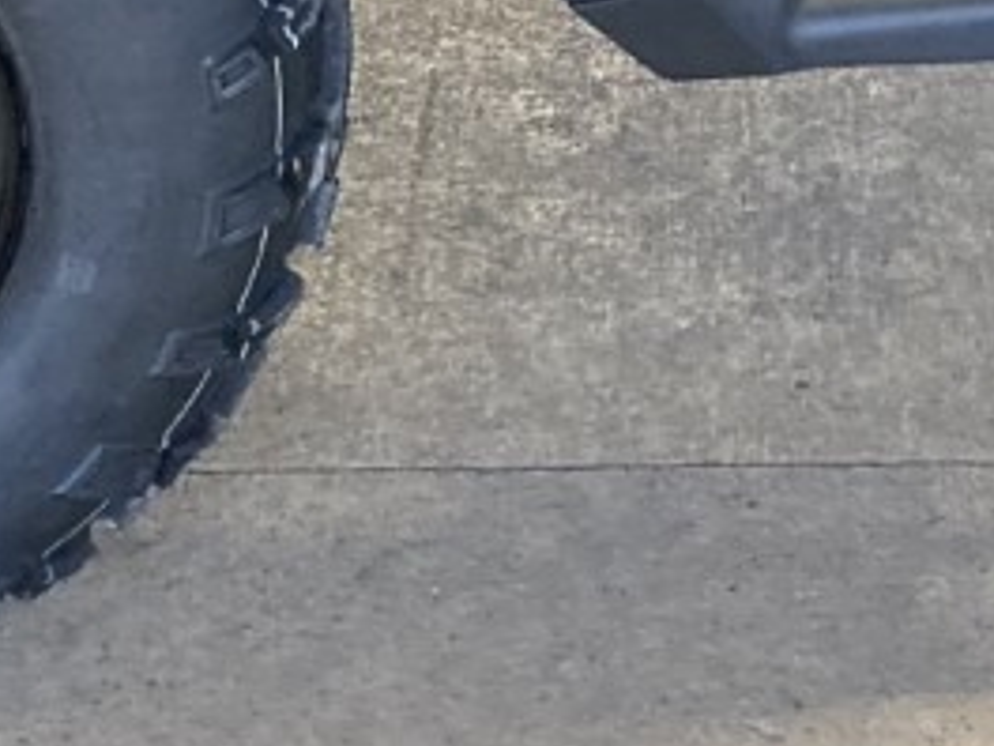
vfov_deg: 9.4
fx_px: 4393
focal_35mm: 153
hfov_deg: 12.7
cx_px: 1066
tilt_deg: -20.5
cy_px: -350
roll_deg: -3.9
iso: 250
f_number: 1.8
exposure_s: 1/60
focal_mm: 3.99
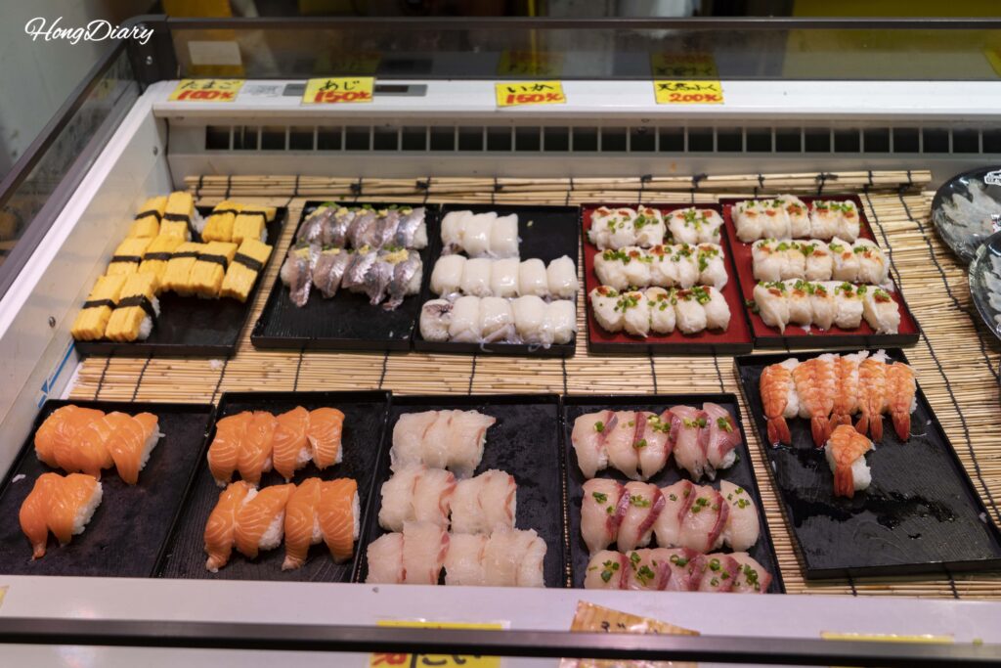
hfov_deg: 51.9
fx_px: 1029
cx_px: 500
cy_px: 334
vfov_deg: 36.0
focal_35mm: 37
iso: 400
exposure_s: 1/160
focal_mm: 37
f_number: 5
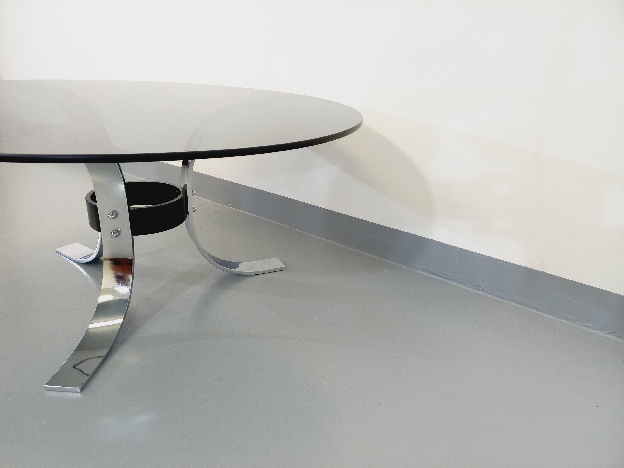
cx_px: 312
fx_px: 451
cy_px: 234
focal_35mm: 25
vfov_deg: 54.9
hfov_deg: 69.4
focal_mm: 4.65
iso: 200
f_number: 1.8
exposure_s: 1/49
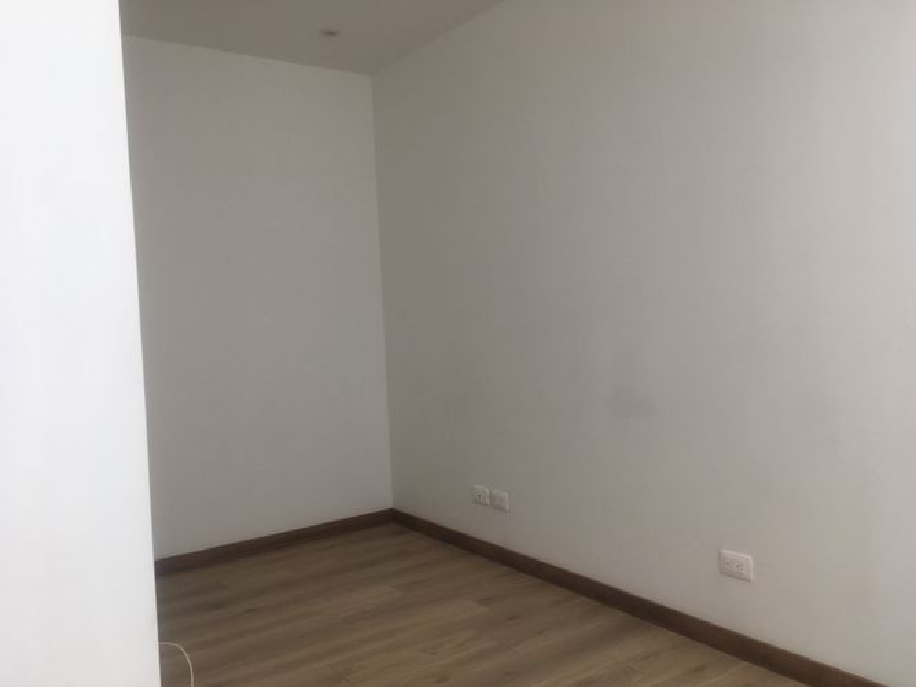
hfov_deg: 61.7
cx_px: 458
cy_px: 344
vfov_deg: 48.2
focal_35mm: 29
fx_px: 767
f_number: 2.2
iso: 32
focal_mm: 4.15
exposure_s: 1/60
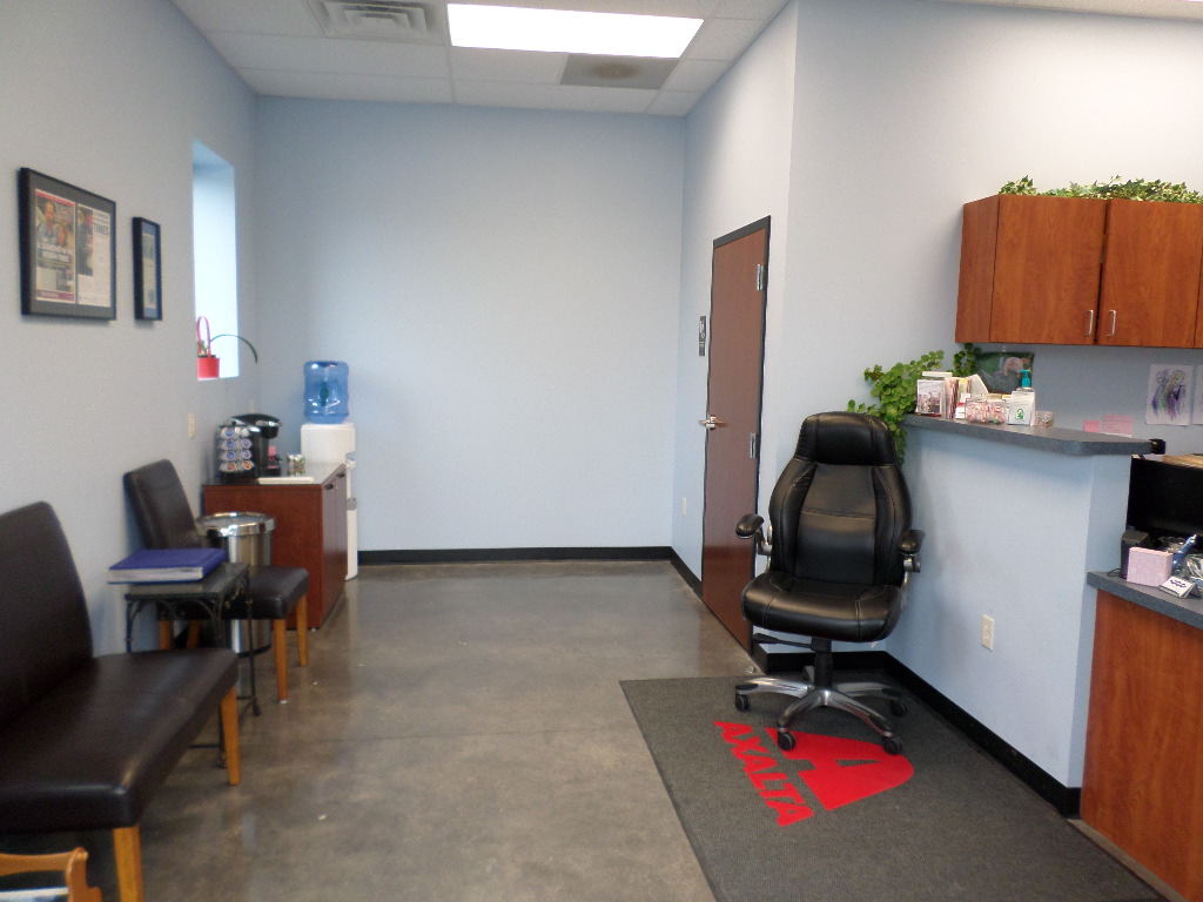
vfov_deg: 54.9
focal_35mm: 25
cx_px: 602
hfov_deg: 69.4
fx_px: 869
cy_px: 451
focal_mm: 4.5
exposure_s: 1/30
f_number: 2.5
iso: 120
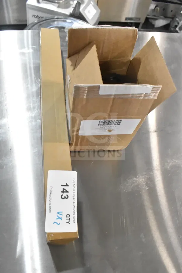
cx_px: 91
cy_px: 136
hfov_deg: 47.9
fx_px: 205
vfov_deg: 67.4
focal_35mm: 27
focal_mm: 18
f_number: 7.1
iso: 6400
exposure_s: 1/200
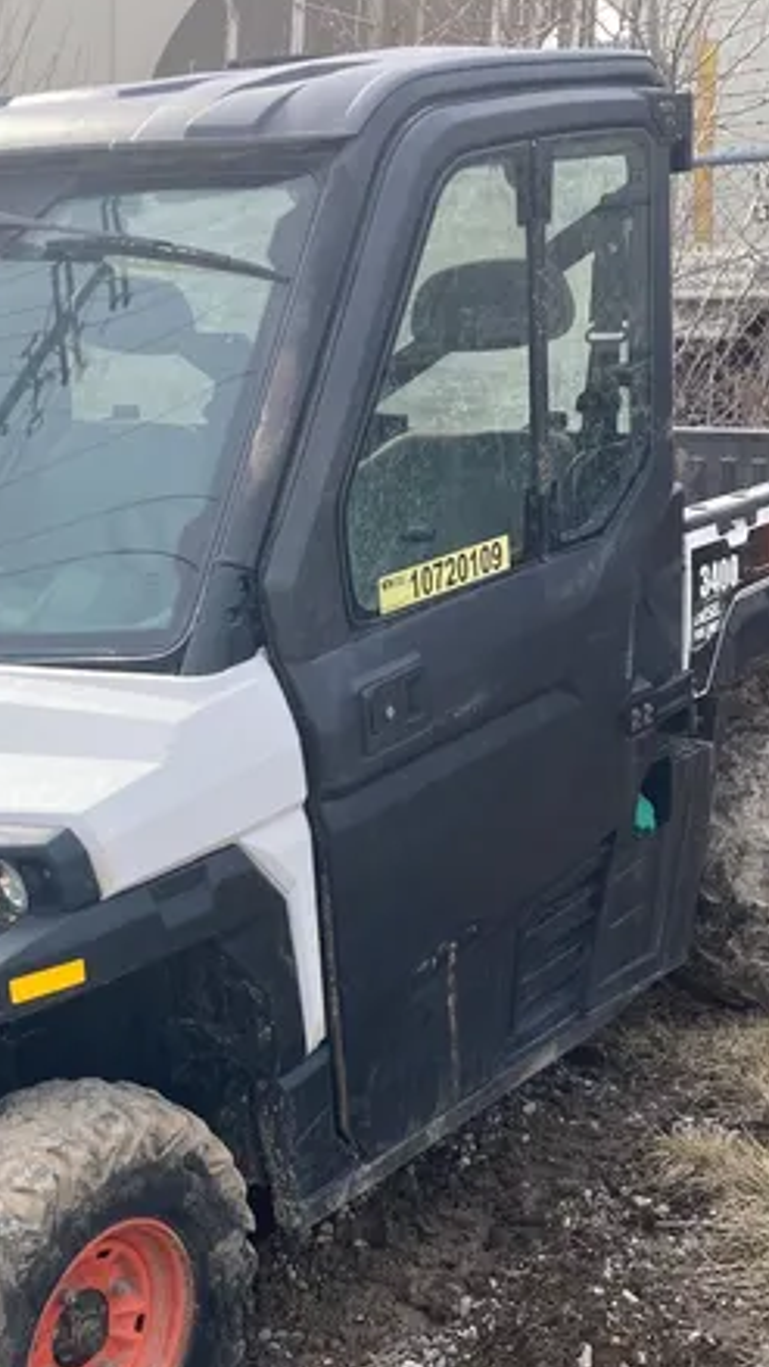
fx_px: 1848
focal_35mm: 51
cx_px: 143
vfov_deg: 40.1
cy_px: 898
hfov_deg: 23.1
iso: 20
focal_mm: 3.99
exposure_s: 1/813
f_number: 1.8
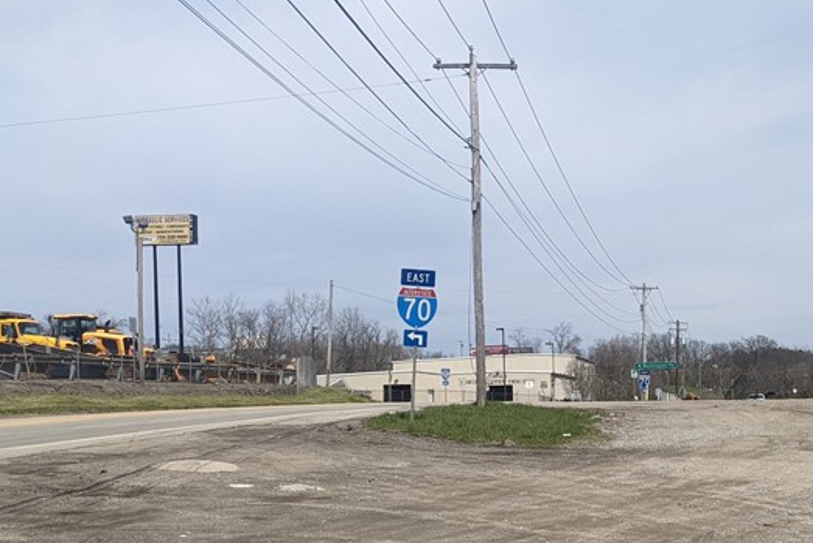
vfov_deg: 24.3
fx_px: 1242
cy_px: 431
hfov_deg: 33.8
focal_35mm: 55
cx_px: 768
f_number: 1.73
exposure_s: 1/4695
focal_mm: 4.38
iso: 65
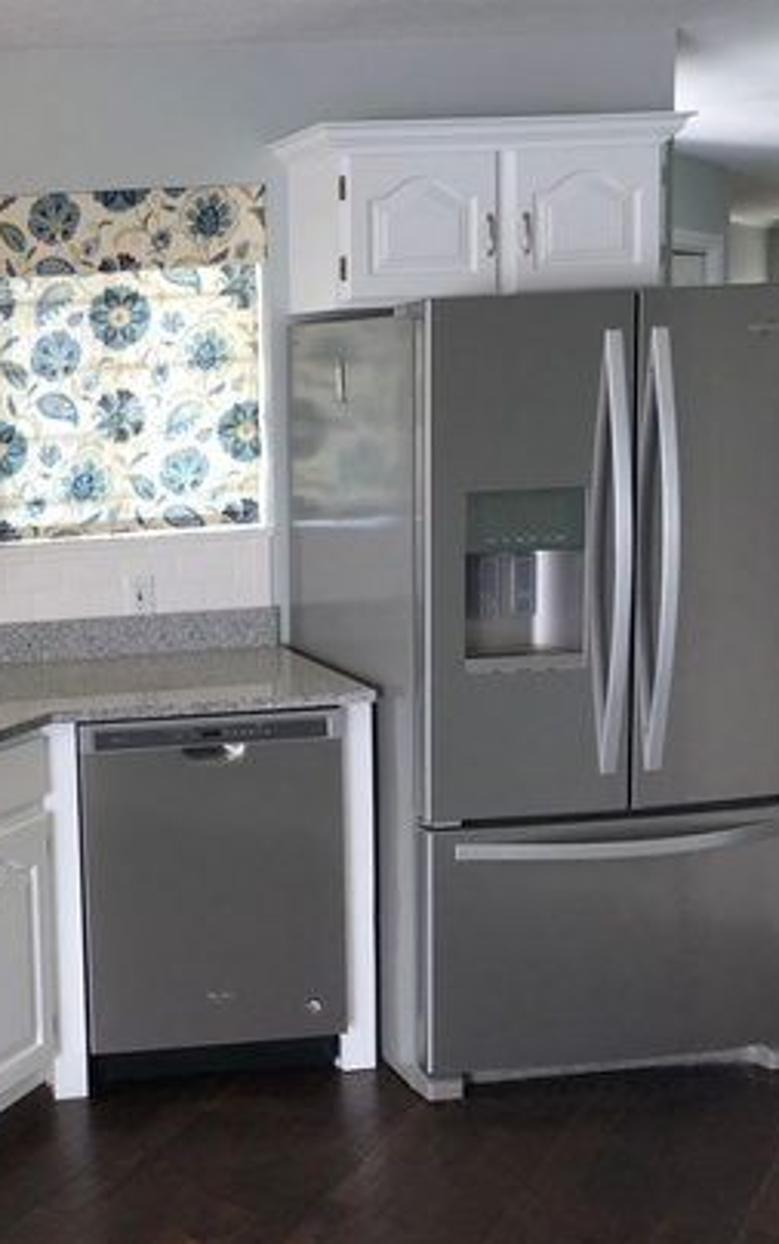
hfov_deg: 25.0
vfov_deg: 42.6
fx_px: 1594
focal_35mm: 47
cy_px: 570
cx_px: -139
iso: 25
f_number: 1.8
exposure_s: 1/40
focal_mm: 4
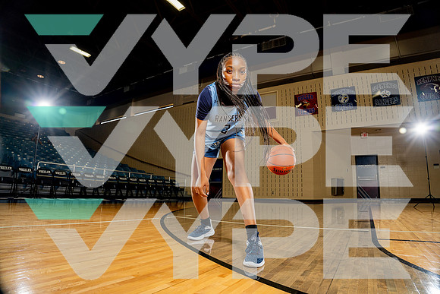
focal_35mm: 20
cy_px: 147
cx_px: 220
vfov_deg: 62.0
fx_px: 244
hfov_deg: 84.0
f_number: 6.3
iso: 400
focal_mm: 20
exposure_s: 1/250
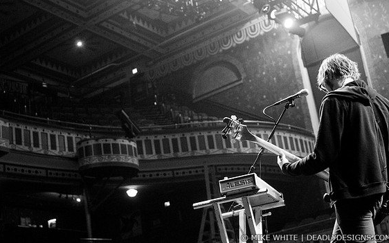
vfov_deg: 20.6
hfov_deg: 32.5
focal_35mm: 63
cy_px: 110
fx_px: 668
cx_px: 194
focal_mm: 40
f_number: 2.8
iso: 800
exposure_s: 1/250
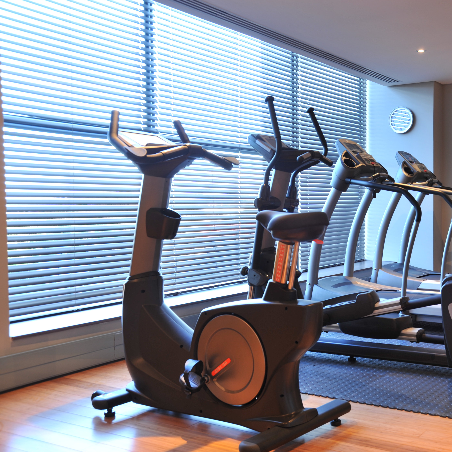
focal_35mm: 44
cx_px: 338
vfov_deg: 38.3
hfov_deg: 37.4
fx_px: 650
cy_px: 227
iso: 200
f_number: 7.1
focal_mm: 34
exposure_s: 1/2.5
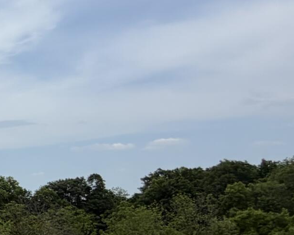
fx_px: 583
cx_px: -342
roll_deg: +1.5
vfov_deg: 22.4
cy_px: 194
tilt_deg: +2.1
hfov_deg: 17.1
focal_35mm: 67
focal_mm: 2.22
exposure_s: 1/1259
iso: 20
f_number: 2.2
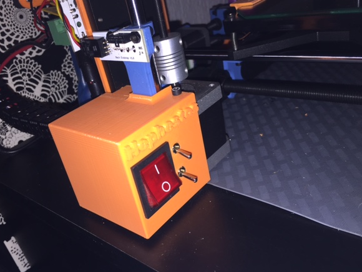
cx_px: 170
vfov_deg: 44.2
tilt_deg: -27.6
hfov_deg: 56.8
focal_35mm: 32
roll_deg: +13.1
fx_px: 335
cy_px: 140
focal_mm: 4.15
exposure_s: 1/38
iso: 32
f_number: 2.2
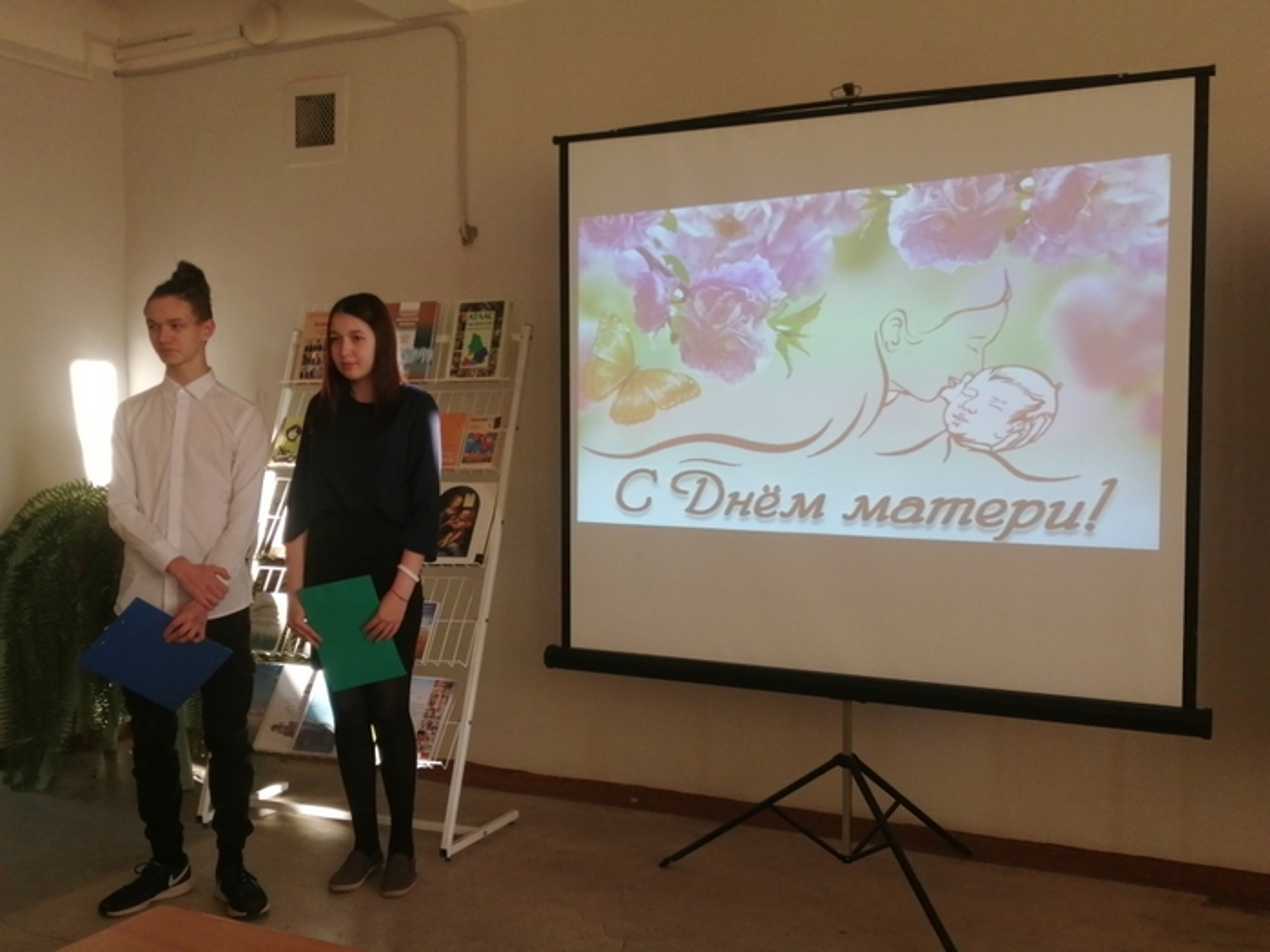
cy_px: 476
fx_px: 1211
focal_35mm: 33
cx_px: 635
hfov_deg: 55.4
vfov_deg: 42.9
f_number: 1.8
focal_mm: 3.62
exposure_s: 1/100
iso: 80
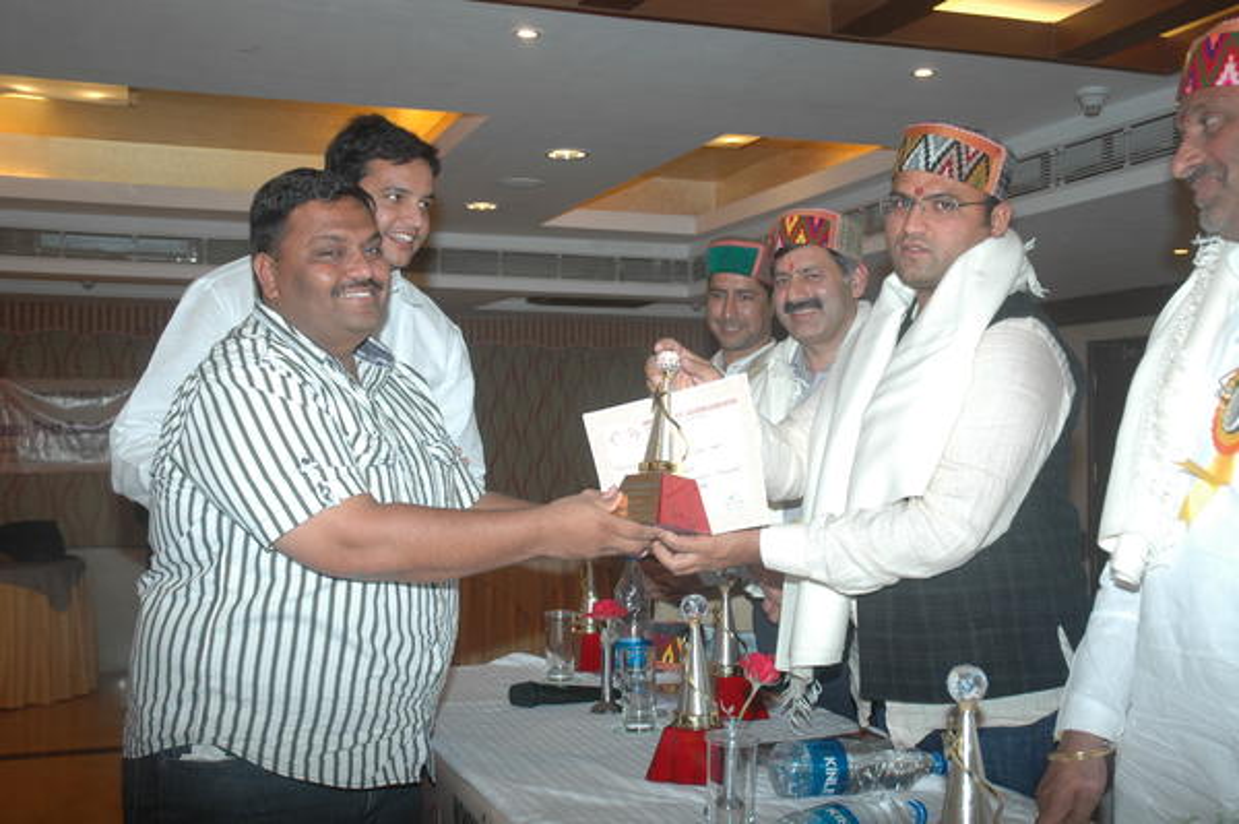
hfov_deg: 48.0
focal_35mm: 40
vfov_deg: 33.0
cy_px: 412
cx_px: 620
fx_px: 1393
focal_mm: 27
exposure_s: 1/60
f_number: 4.5
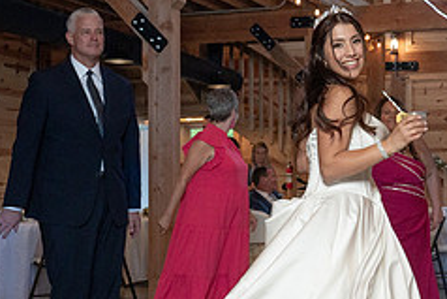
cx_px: 338
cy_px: 195
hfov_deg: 25.0
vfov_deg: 17.1
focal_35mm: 80
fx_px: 994
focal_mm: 30
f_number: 5.6
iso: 2000
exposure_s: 1/200
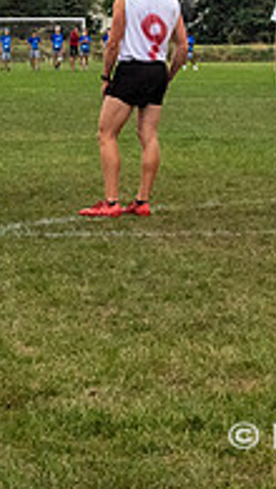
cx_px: -54
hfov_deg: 8.2
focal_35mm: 146
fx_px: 1895
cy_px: 107
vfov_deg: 14.6
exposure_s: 1/640
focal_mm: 26
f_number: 10
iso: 1600
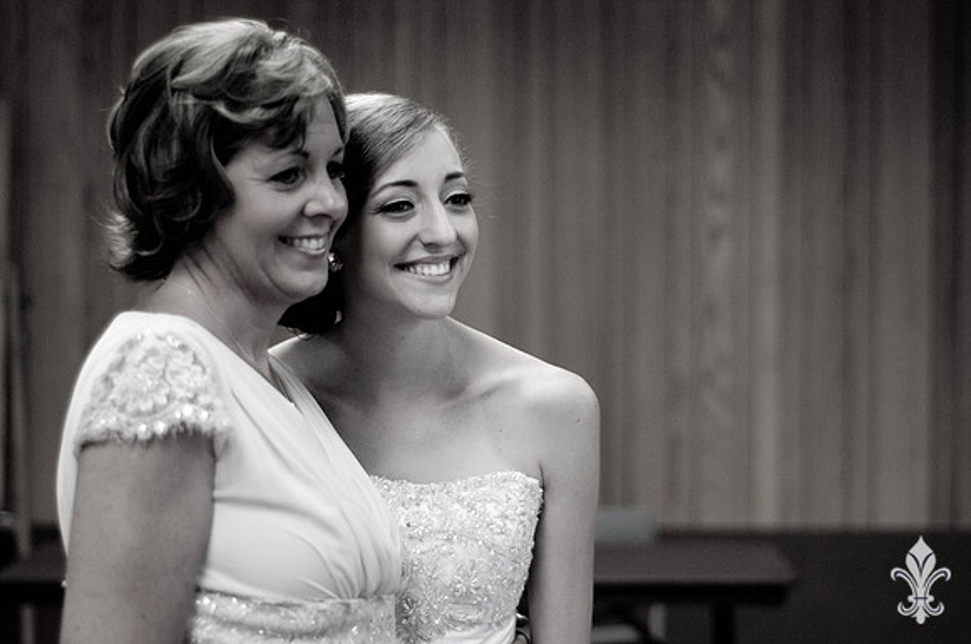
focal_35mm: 75
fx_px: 2020
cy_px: 322
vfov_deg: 18.1
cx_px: 486
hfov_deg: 27.0
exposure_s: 1/250
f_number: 1.8
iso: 200
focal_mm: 50
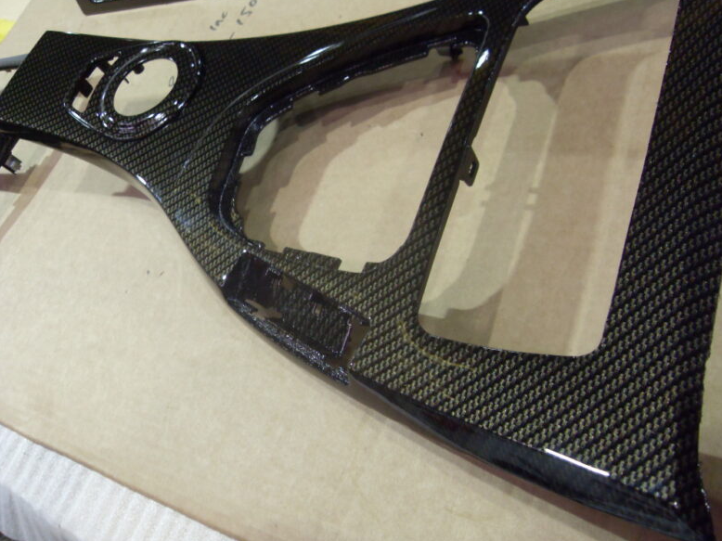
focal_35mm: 36
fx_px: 751
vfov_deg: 39.6
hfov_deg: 51.4
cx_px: 369
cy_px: 273
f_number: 2.8
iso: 200
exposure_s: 1/20
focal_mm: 6.3
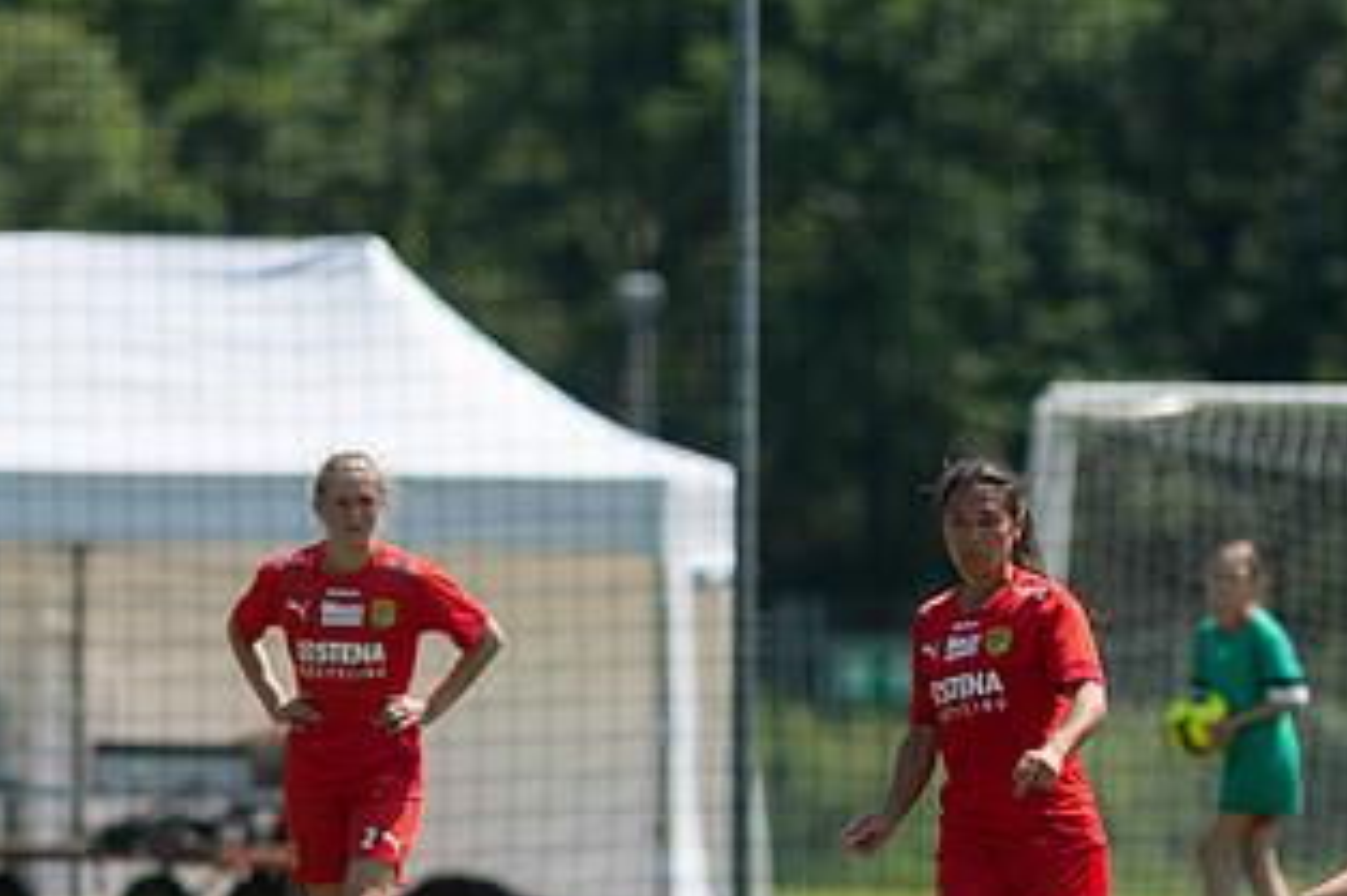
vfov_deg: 1.7
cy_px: 752
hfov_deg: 2.5
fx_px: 31113
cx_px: 987
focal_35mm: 832
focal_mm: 300
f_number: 3.2
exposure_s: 1/2000
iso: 125
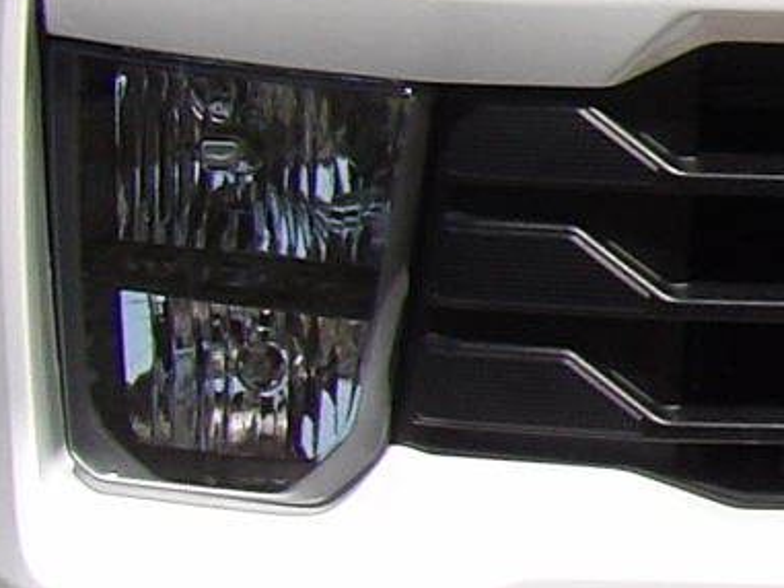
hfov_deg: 6.1
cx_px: 1807
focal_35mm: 313
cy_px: 255
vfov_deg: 4.8
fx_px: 7091
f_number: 5.4
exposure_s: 1/509
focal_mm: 8.2
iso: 100
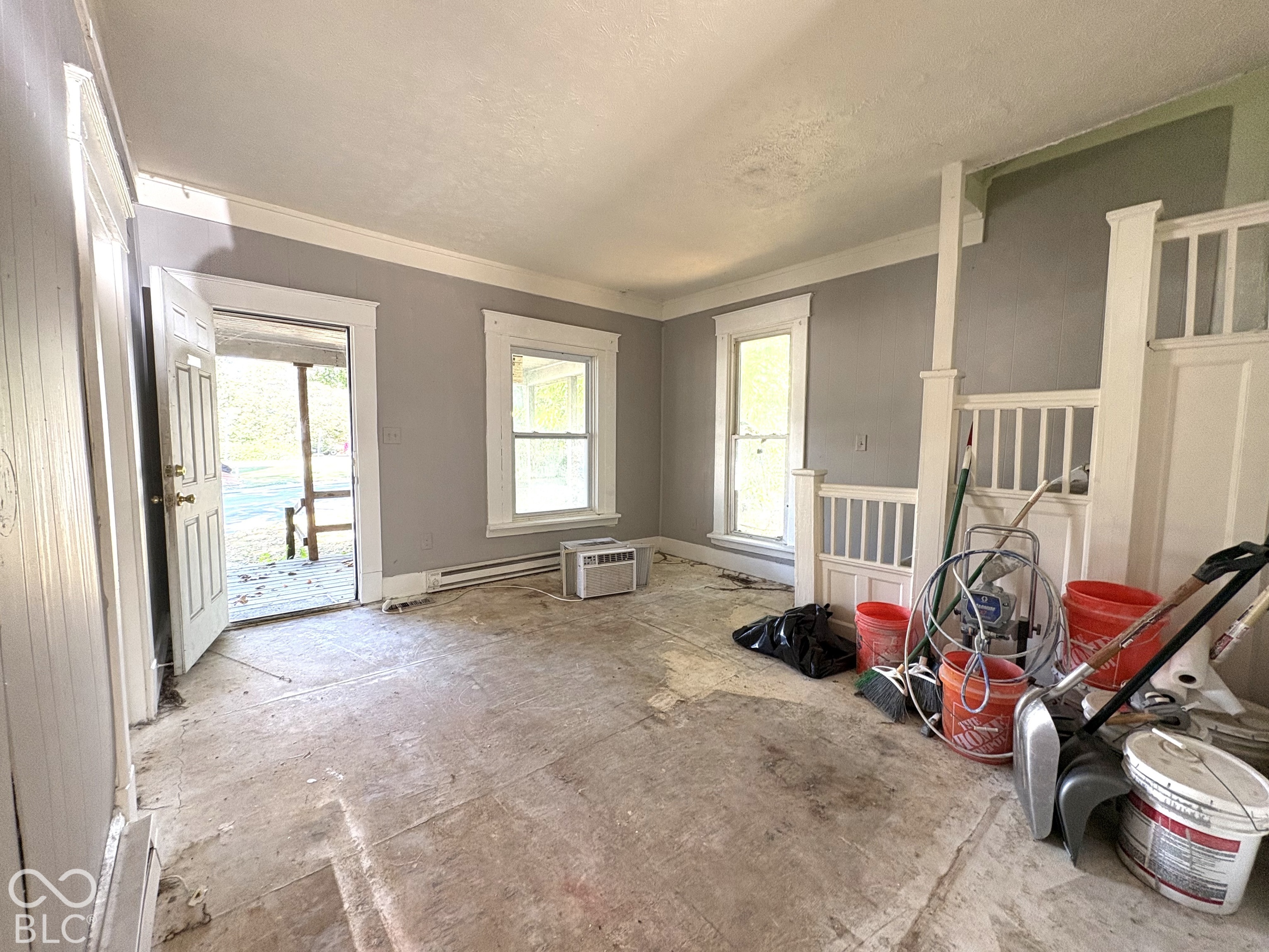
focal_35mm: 14
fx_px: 513
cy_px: 476
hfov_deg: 102.1
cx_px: 634
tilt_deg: -3.6
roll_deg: +0.5
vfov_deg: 85.7
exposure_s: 1/99
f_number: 2.2
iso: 200
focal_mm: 2.22
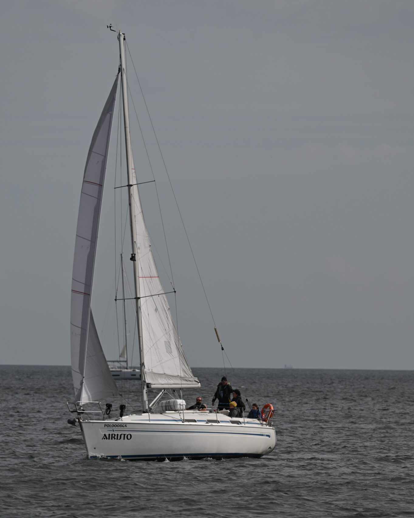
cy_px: 259
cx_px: 204
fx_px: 6265
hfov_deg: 3.8
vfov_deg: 4.7
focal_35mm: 409
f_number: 5.6
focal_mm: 290
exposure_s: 1/1250
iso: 100
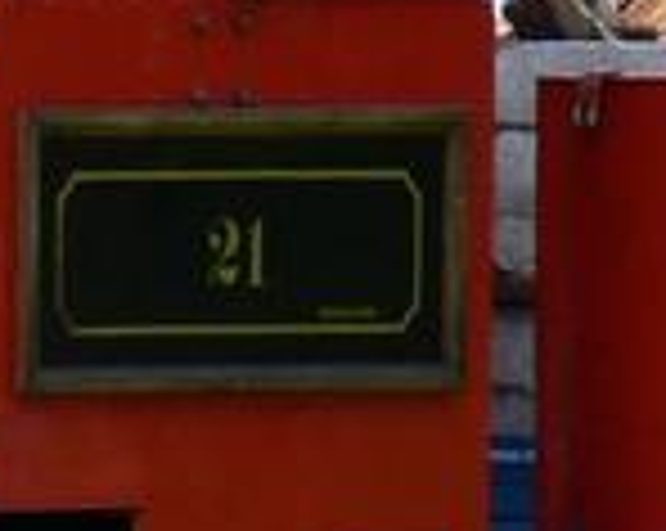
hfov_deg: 1.1
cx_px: -1611
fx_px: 35669
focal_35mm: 1812
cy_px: -153
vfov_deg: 0.9
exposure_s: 1/160
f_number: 5.6
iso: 80
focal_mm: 48.5
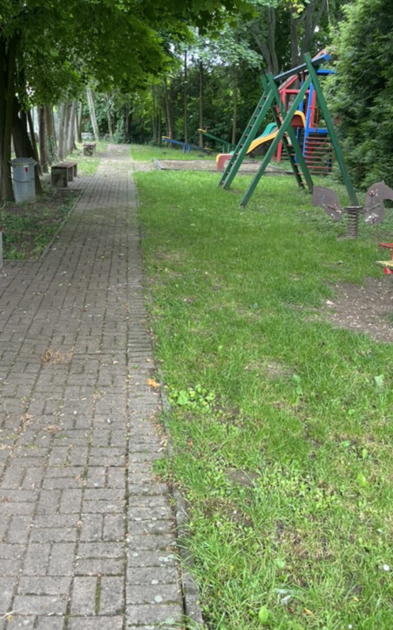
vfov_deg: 51.4
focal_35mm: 38
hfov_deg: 33.1
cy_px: 272
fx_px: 652
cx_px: 111
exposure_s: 1/121
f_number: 1.6
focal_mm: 5.1
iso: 40
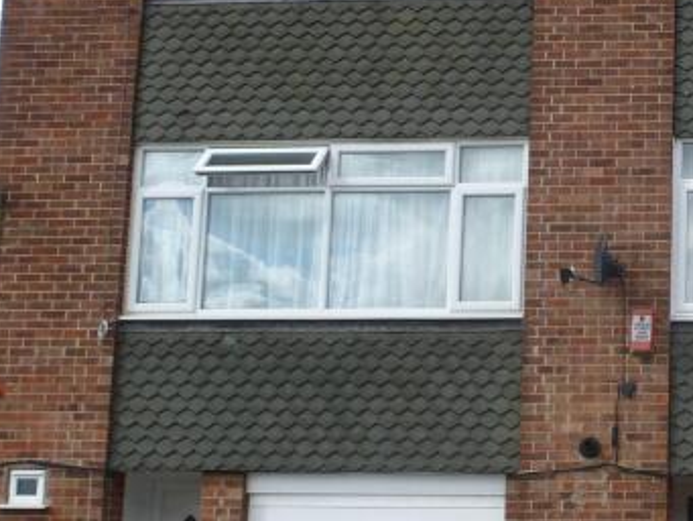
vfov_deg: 20.4
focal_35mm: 72
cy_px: 297
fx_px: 1442
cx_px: 813
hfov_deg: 24.7
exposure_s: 1/500
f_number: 4
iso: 100
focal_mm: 4.3
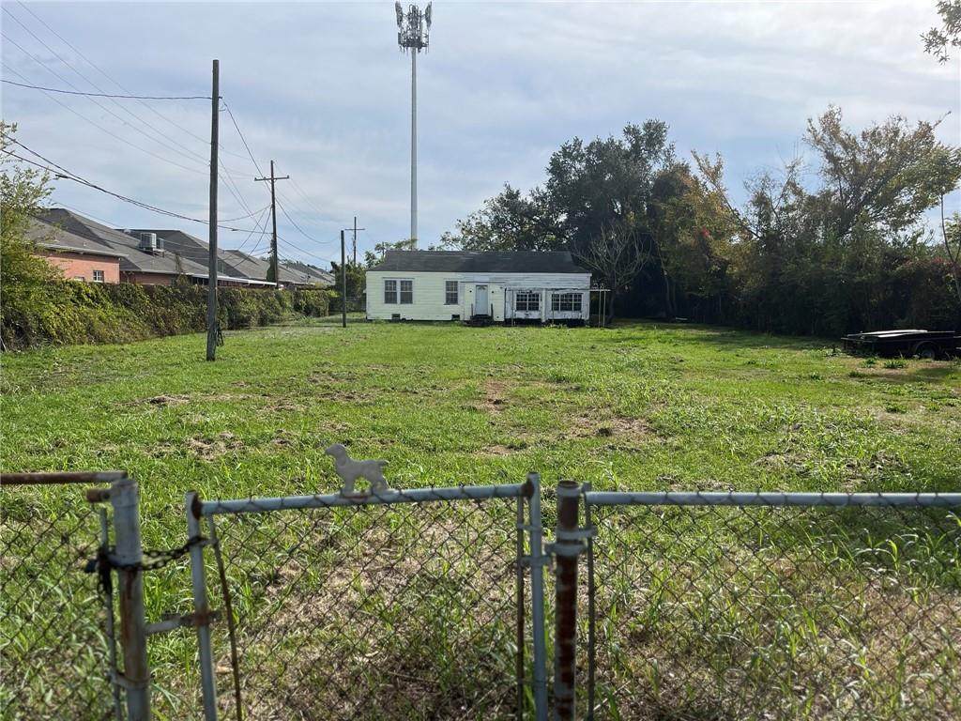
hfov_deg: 67.3
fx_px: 722
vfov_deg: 53.1
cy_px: 360
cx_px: 480
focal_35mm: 26
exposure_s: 1/4854
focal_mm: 5.1
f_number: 1.6
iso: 50
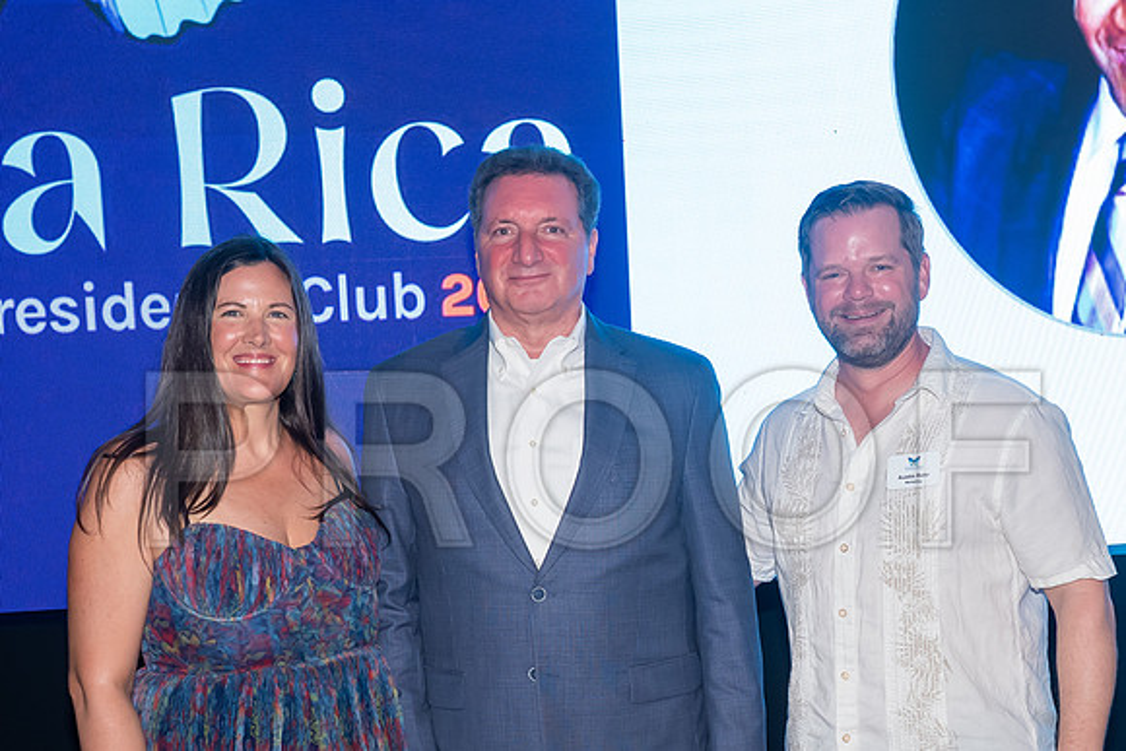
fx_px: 1746
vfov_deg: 24.2
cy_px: 459
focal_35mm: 56
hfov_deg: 35.7
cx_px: 633
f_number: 7.1
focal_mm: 41
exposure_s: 1/125
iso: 3200
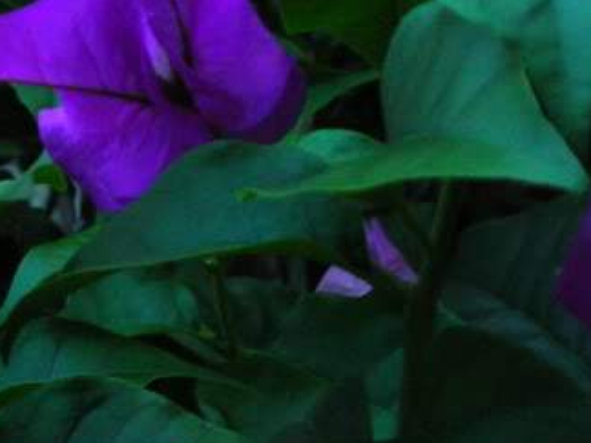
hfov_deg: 16.4
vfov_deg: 12.3
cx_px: 199
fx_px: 2049
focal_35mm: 120
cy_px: 232
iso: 200
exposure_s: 1/30
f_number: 3.2
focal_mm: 6.3
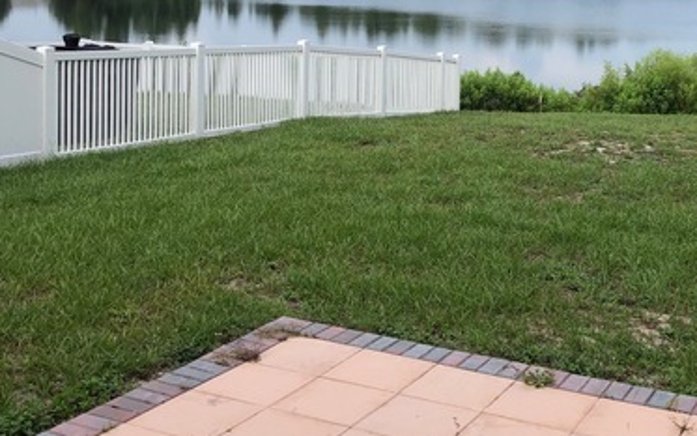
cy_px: 64
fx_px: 1007
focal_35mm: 53
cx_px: 481
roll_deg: -2.2
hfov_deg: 37.6
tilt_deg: -3.6
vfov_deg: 23.9
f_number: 1.8
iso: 20
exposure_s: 1/1429
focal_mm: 3.99
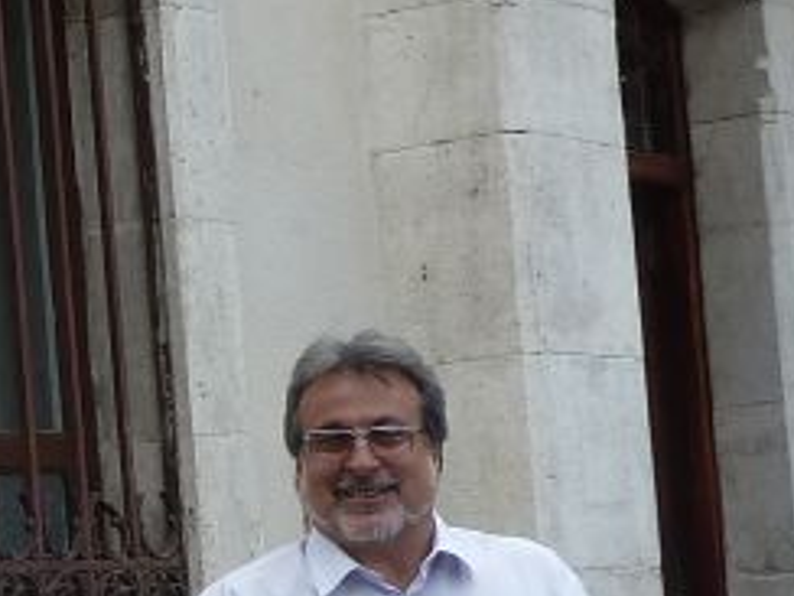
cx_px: -329
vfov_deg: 9.7
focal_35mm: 152
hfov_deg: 12.5
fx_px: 3486
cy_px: 505
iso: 80
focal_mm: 4.7
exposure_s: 1/125
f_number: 4
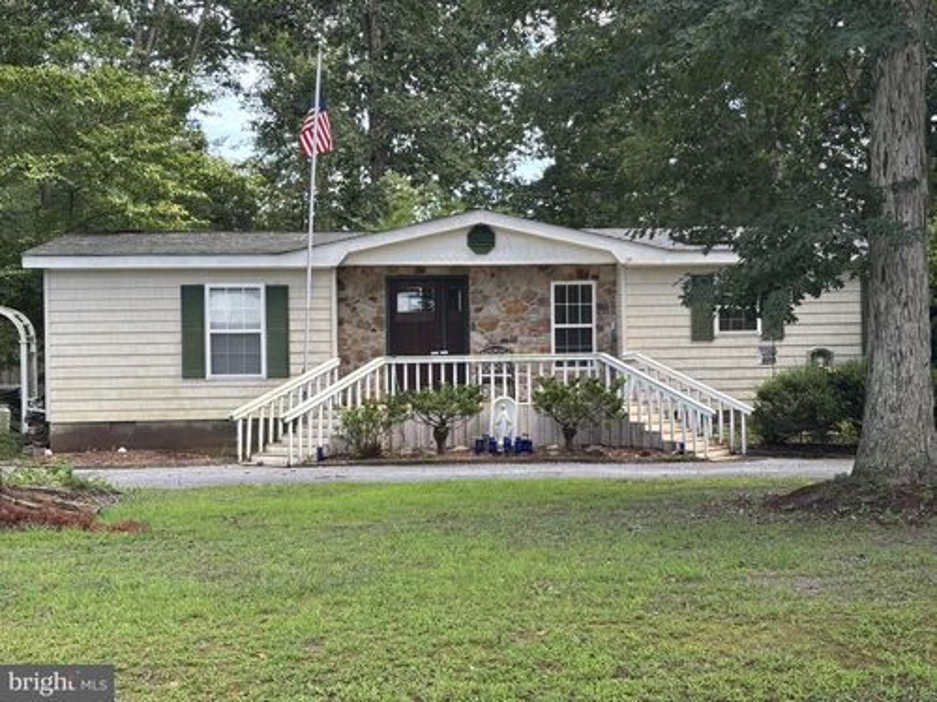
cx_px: 468
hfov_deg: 36.8
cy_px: 351
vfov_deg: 28.0
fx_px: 1408
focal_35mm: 52
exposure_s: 1/199
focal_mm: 5.96
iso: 32
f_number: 1.6
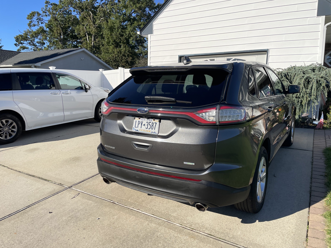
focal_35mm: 26
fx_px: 249
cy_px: 124
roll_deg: -0.9
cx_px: 166
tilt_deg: -7.2
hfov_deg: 67.3
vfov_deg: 53.1
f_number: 1.6
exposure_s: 1/3861
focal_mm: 4.2
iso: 32
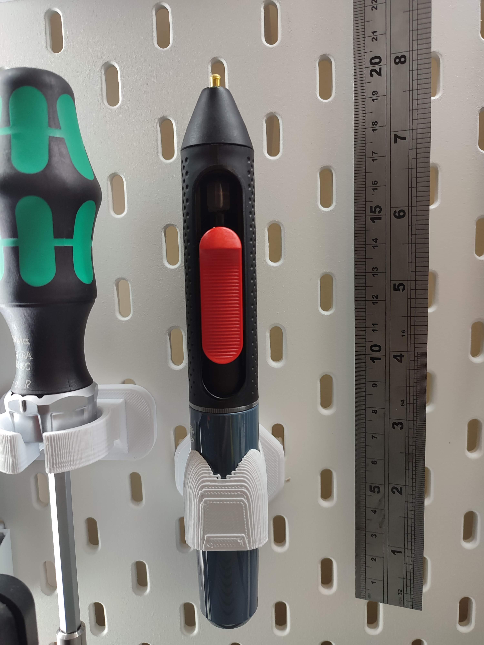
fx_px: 466
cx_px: 242
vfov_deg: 69.4
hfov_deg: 54.9
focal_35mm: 25
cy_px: 322
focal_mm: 6.04
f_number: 1.9
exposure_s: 1/33
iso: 181
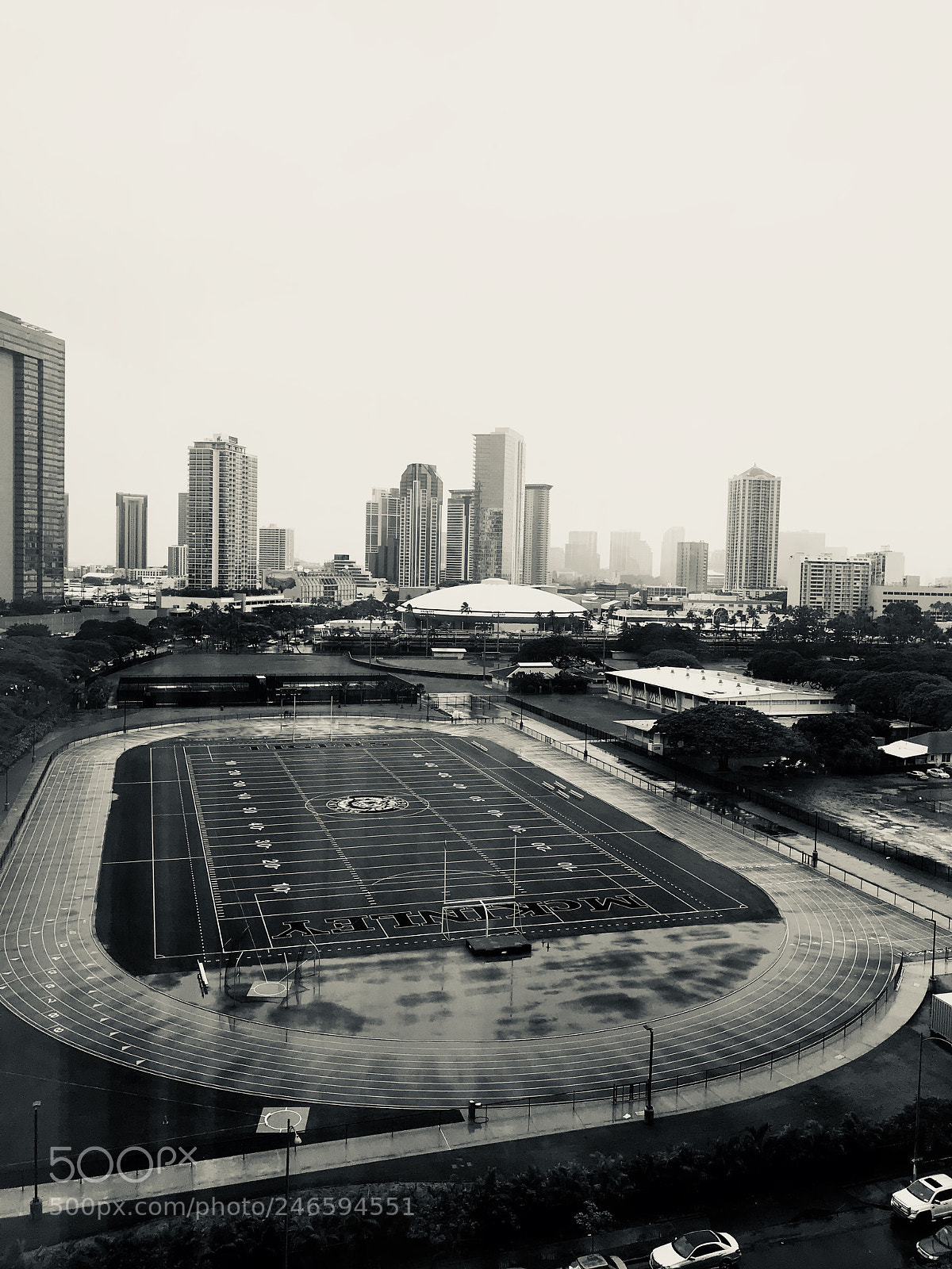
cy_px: 634
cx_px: 476
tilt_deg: -2.9
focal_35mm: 28
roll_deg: -1.8
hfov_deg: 49.7
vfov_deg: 63.4
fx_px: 1027
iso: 25
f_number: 1.8
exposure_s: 1/120
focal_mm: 3.99
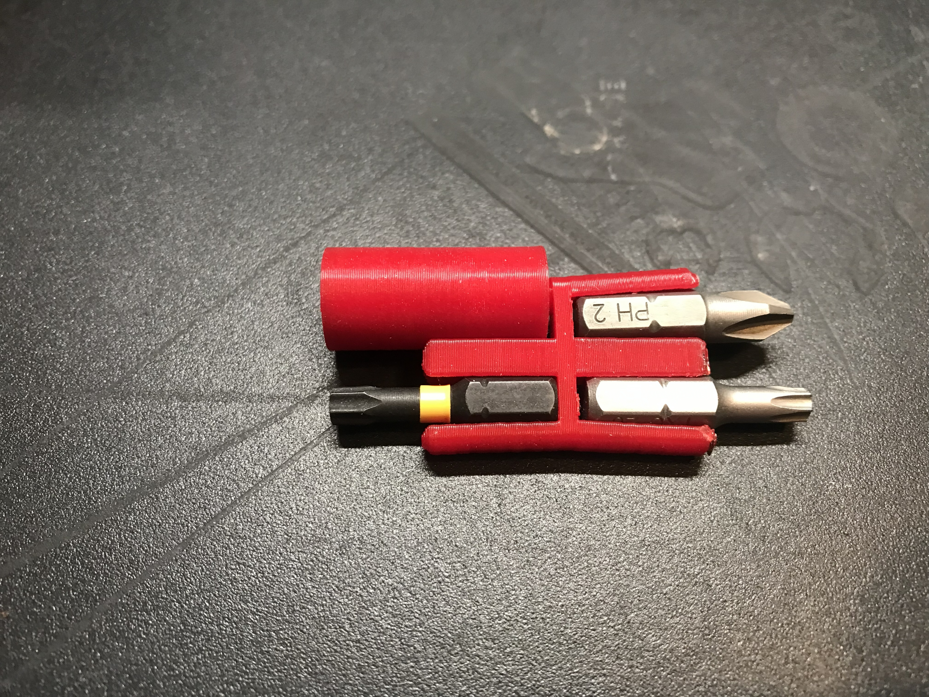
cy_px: 348
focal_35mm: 28
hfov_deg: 63.4
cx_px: 464
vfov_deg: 49.7
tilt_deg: -60.7
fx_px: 751
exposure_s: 1/15
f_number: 1.8
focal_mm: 3.99
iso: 40
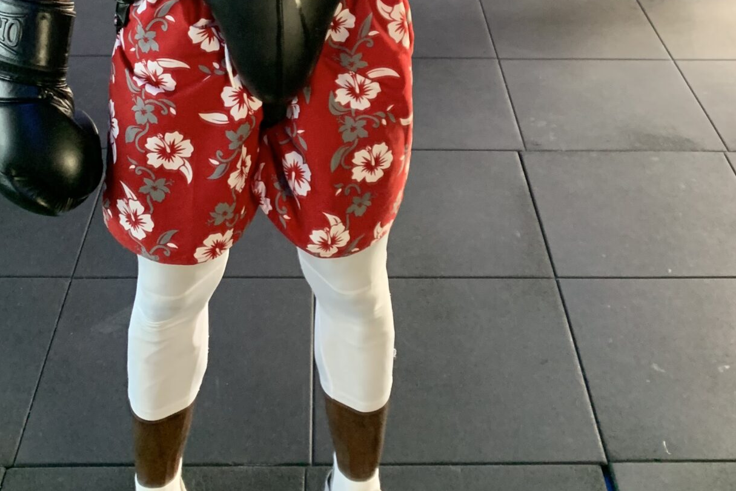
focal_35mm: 57
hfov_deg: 35.0
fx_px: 1165
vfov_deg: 22.5
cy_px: -47
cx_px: 348
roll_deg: -2.0
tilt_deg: -17.0
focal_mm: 4.25
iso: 640
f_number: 1.8
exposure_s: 1/100
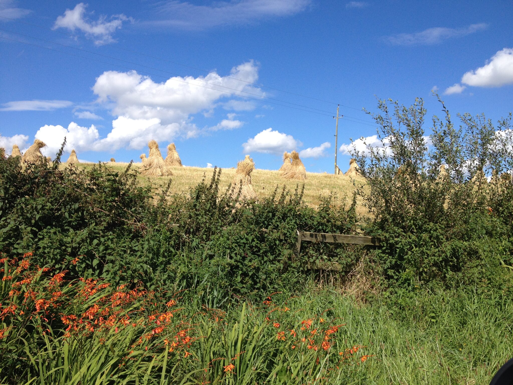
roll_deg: -2.6
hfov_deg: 52.6
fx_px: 519
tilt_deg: -0.4
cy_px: 192
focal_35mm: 35
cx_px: 256
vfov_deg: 40.7
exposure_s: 1/1842
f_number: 2.4
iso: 50
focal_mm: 4.28
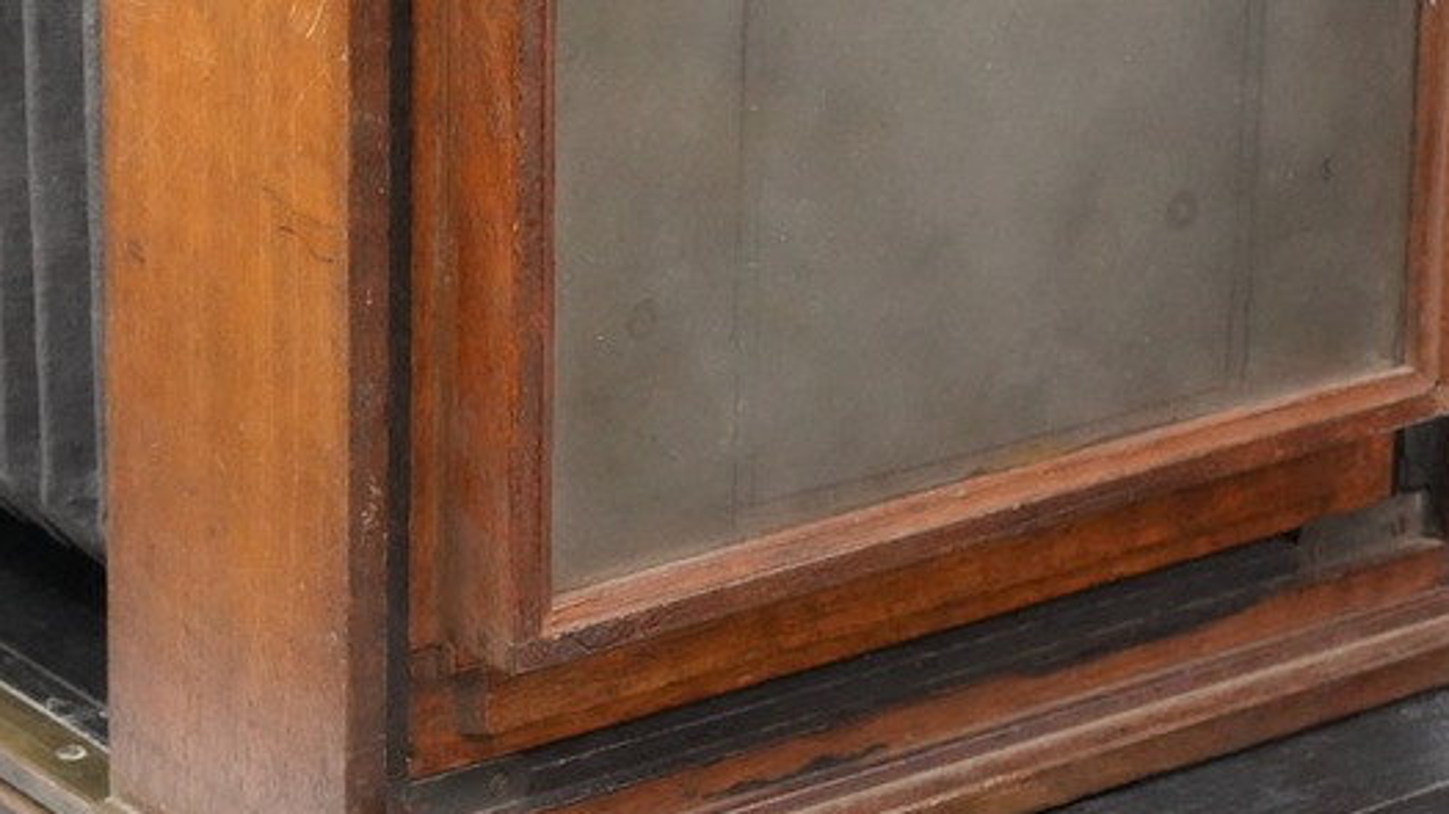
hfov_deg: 14.5
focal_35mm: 148
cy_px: 70
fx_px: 5685
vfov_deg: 8.2
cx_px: 378
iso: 6400
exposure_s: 1/160
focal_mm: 57
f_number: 11
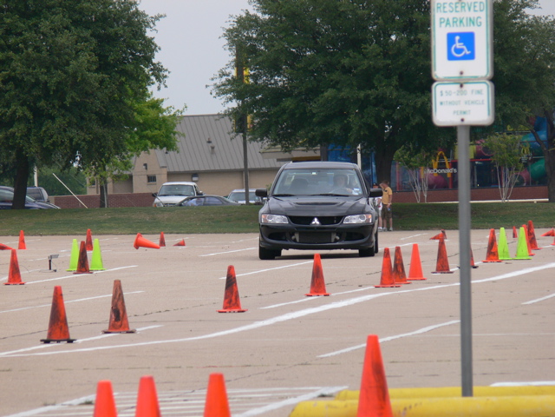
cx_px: 278
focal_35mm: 405
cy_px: 208
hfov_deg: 4.9
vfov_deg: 3.7
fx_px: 6493
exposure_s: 1/640
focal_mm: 85.6
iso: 100
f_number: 5
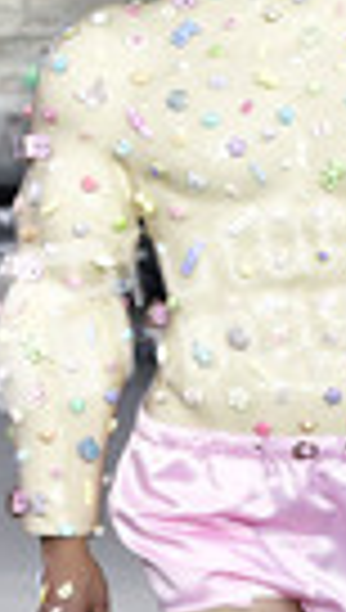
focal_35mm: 406
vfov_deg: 5.3
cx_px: 324
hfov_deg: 3.0
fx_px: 6589
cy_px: 531
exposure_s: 1/320
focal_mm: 110
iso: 2500
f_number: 6.3
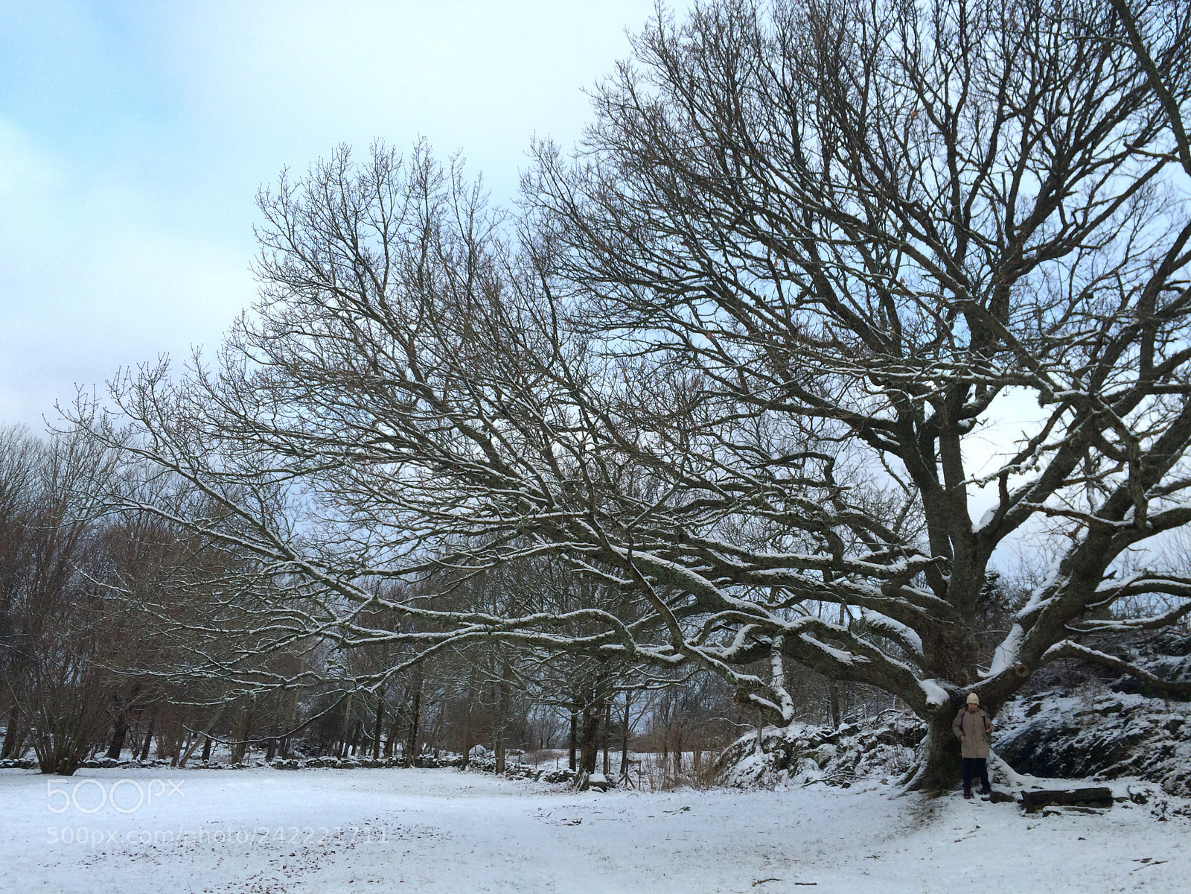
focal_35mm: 29
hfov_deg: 61.7
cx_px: 596
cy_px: 447
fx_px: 998
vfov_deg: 48.2
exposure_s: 1/461
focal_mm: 4.15
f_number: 2.2
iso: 32
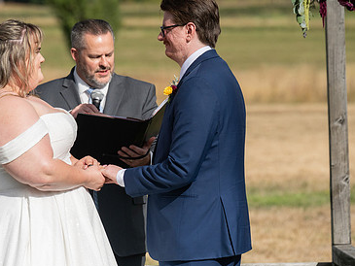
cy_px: 118
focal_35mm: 229
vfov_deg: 6.5
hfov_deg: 8.6
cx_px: 121
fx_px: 2349
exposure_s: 1/8000
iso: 400
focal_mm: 150
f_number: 4.5
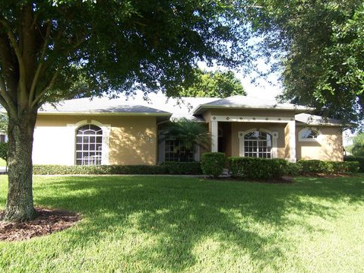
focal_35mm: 24
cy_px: 138
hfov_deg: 71.6
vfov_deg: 56.8
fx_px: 252
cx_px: 176
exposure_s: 1/200
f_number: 2.8
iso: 64
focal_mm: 3.8
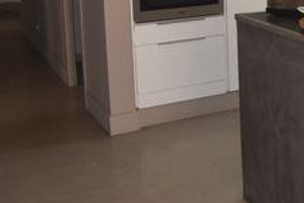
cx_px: 376
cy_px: -11
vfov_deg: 18.3
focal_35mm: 72
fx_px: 608
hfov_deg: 25.0
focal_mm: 18
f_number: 5
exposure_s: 1/100
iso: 800
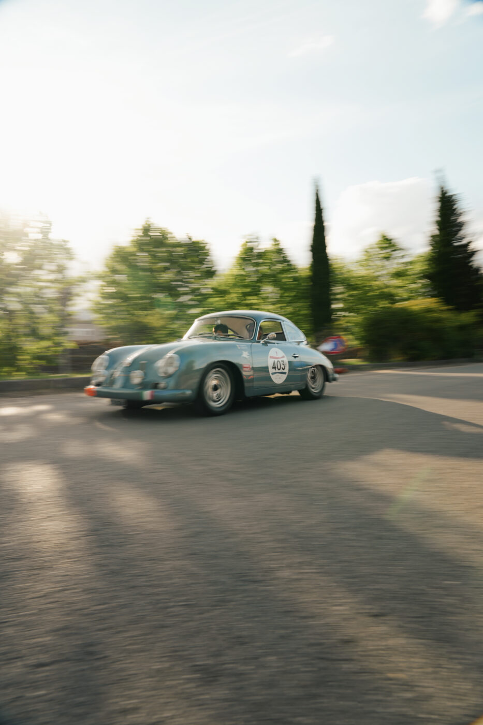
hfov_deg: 53.1
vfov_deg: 73.8
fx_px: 483
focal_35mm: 24
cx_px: 242
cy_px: 362
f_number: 7.1
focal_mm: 24
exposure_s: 1/60
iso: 100
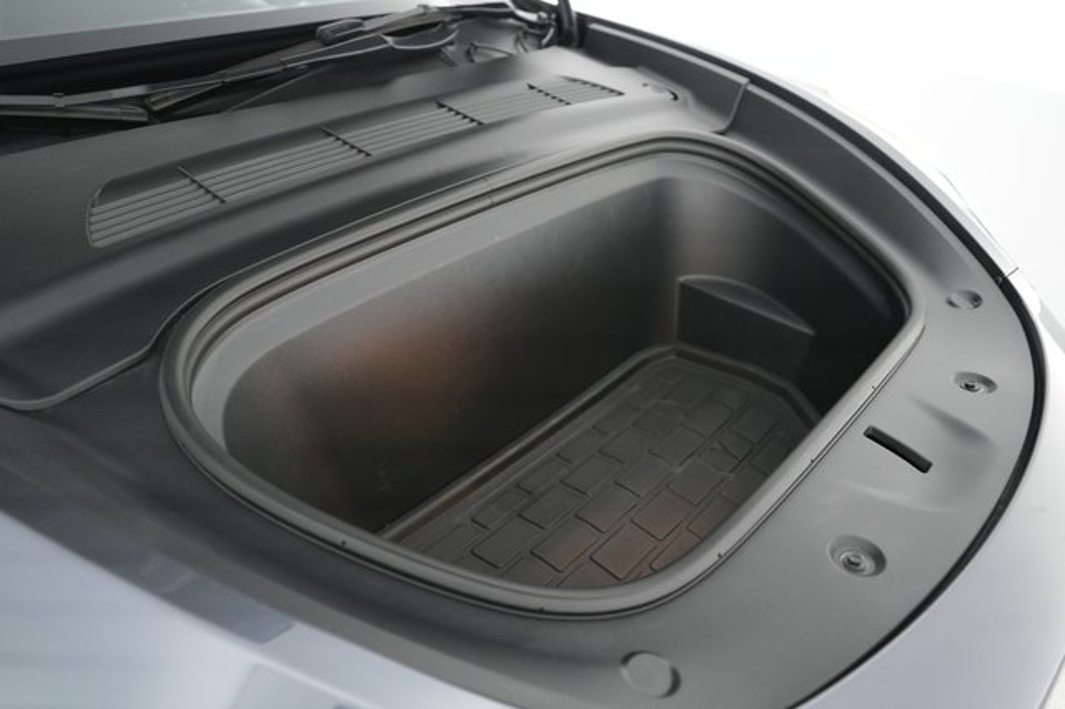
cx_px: 532
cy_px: 354
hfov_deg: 71.5
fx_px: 739
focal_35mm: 25
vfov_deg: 51.2
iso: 3200
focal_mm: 25
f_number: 2.8
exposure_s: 1/80
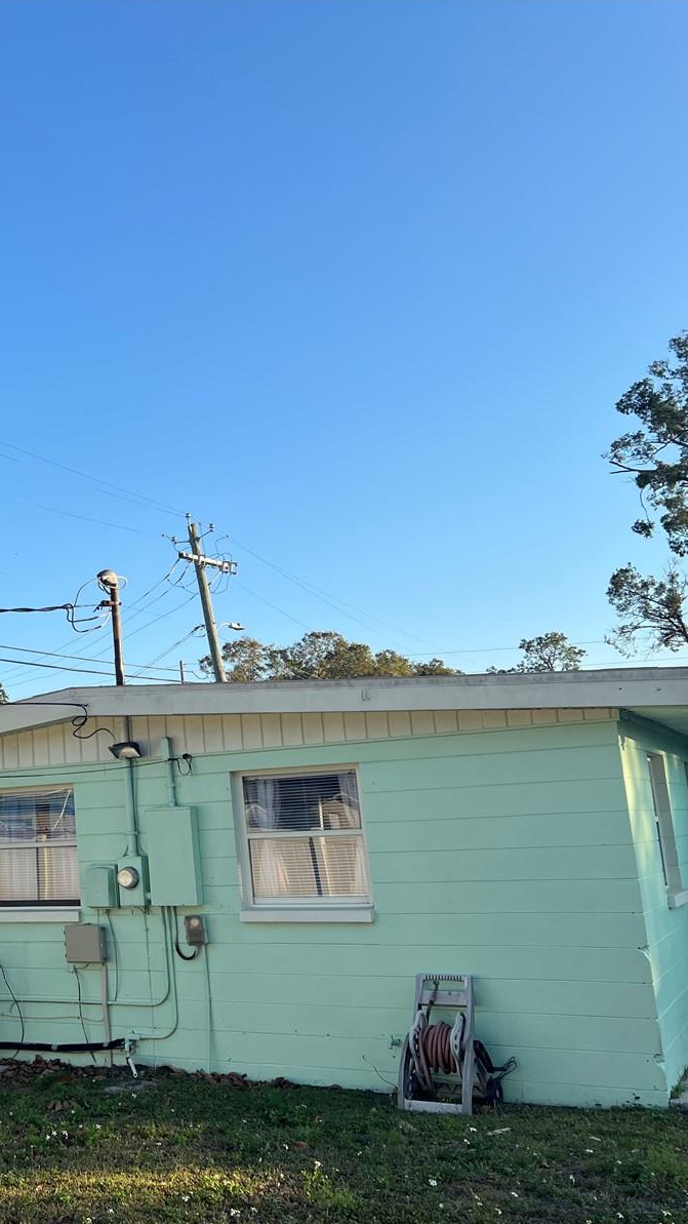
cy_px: 614
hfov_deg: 28.9
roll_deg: +2.9
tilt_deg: +10.0
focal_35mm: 38
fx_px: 1233
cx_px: -22
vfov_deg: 52.8
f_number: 1.5
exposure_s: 1/2208
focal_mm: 5.7
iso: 50
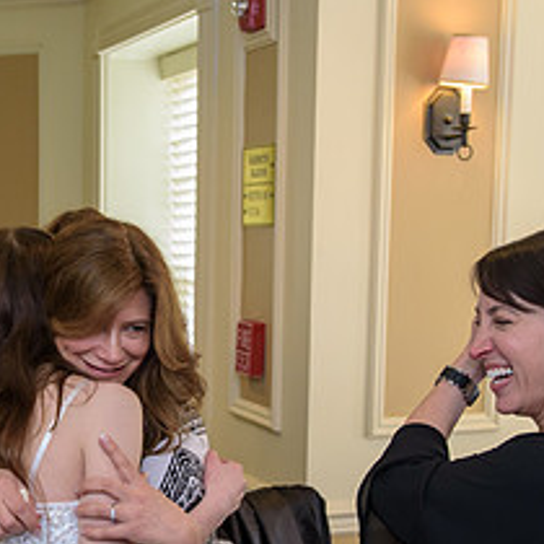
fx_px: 1209
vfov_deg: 25.3
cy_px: 348
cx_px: 145
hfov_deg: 25.1
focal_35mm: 68
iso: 1600
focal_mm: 29
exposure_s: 1/125
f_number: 3.2
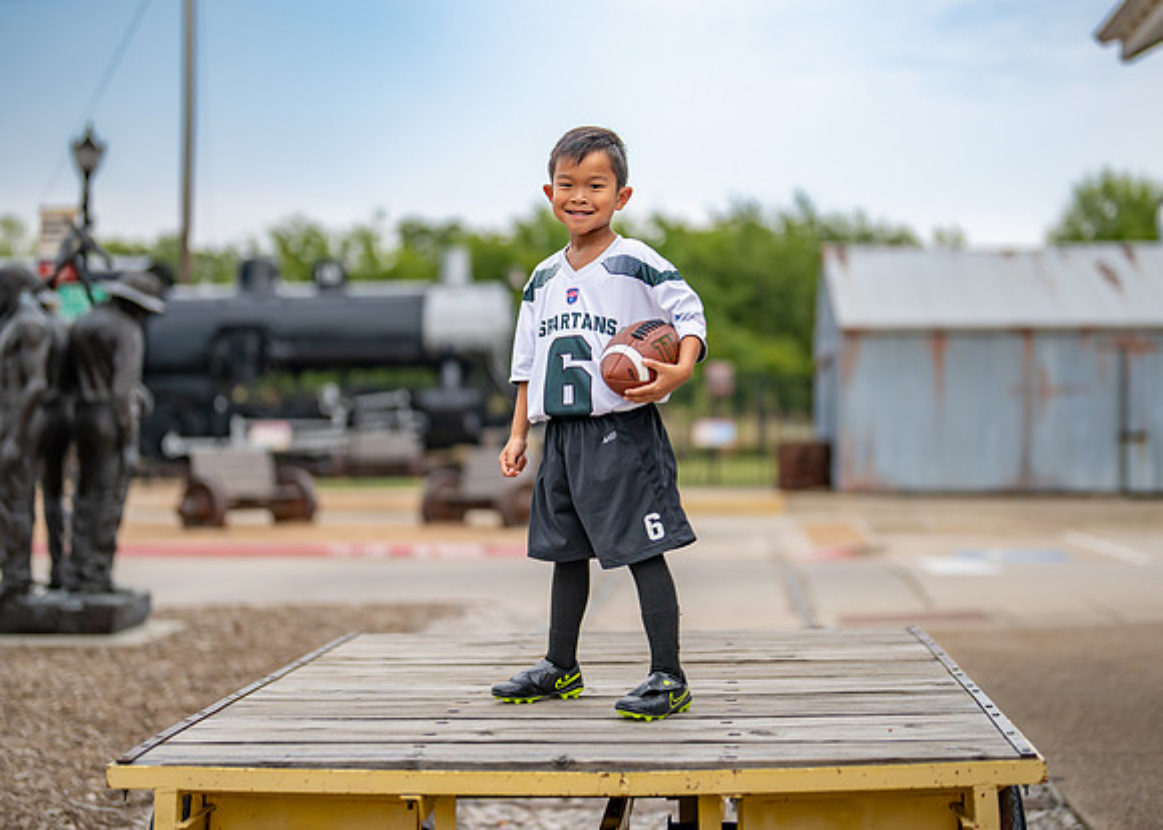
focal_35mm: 62
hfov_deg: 31.8
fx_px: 2040
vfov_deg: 23.0
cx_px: 590
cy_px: 390
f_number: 1.2
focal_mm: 50
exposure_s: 1/2500
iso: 200
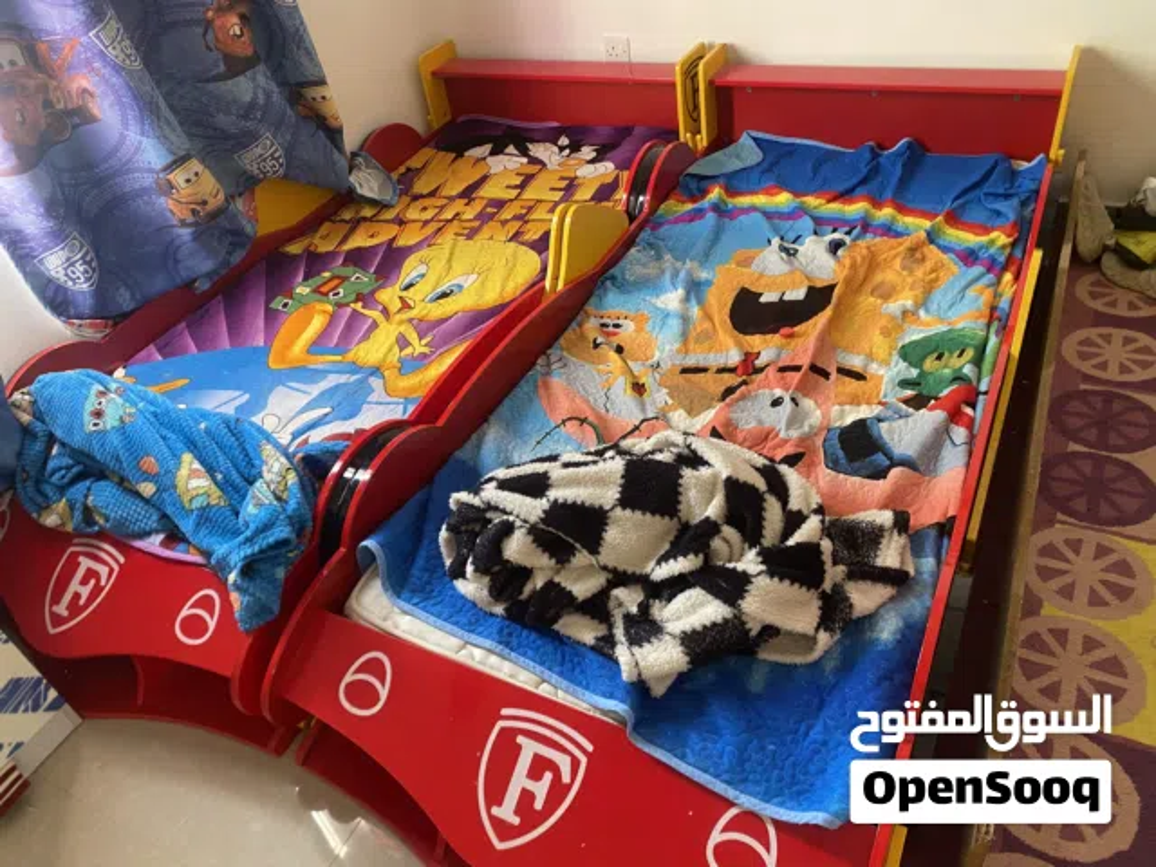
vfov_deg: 53.1
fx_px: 868
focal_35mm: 26
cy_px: 434
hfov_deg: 67.3
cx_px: 578
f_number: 1.8
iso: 250
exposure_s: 1/60
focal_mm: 4.25
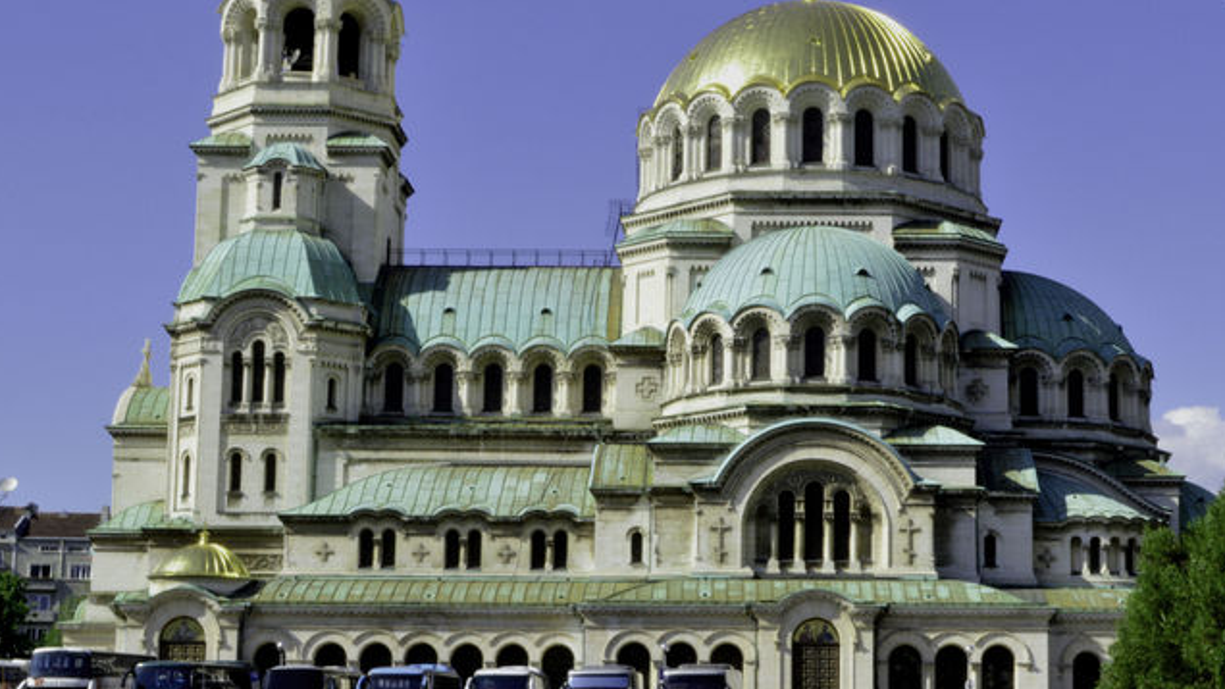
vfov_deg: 17.0
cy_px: 357
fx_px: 2307
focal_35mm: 71
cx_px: 763
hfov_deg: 29.6
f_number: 25
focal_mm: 32
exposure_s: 1/40
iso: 200
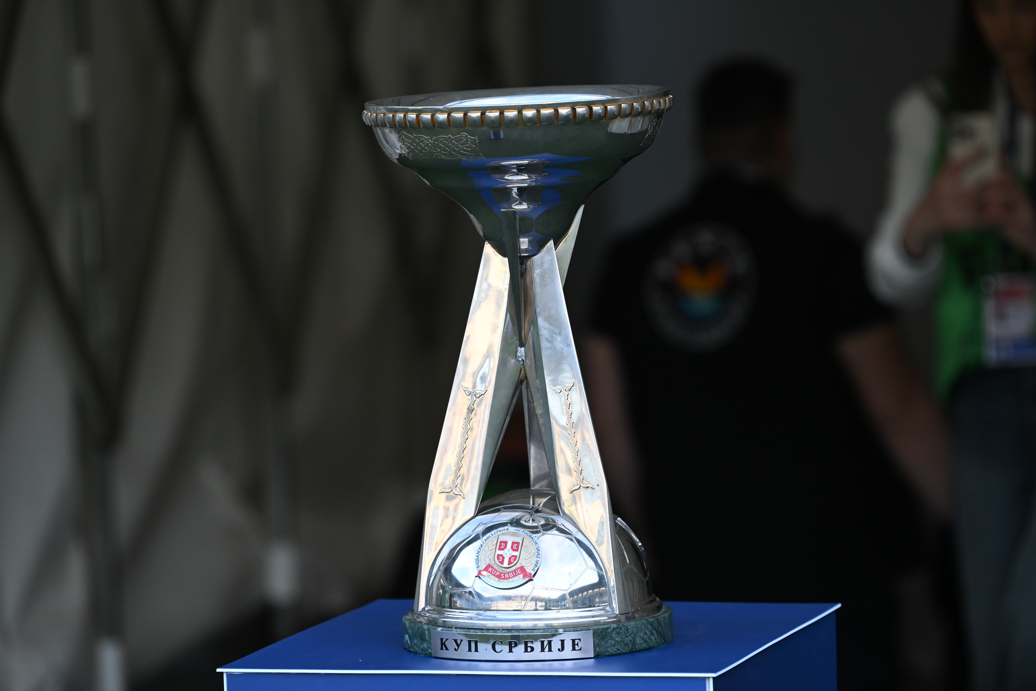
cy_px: 346
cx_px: 518
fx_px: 5755
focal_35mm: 200
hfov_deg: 10.3
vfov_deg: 6.9
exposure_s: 1/1000
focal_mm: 200
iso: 1600
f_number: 4
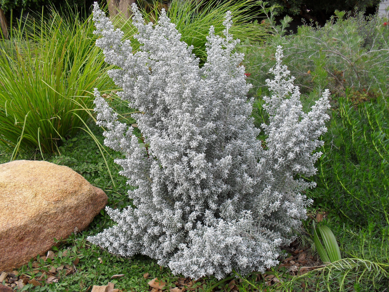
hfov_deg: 52.6
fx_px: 393
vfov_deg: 40.7
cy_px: 146
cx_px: 194
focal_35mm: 35
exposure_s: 1/180
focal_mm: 6.3
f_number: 3.2
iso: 100
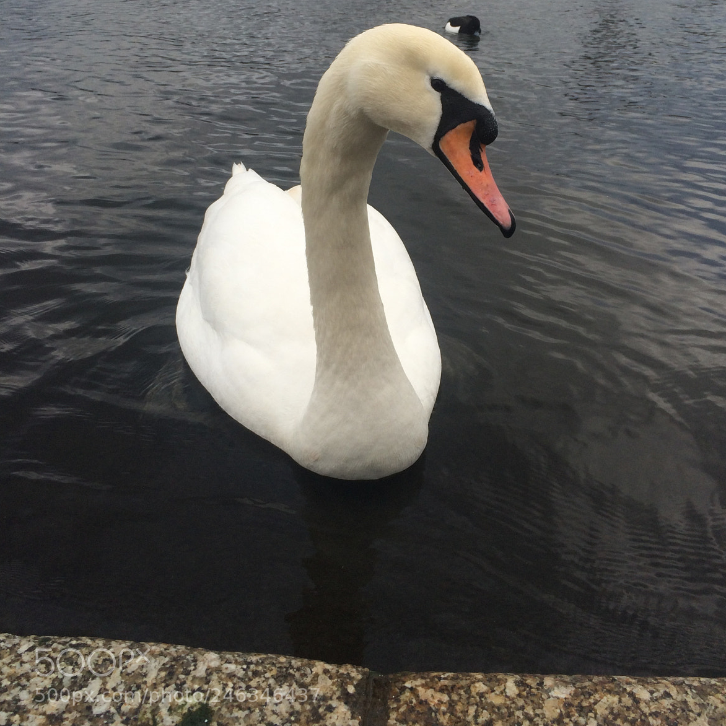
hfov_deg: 47.2
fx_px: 830
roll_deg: -2.6
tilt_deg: -22.6
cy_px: 248
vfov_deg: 46.6
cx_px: 368
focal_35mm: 35
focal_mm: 4.15
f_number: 2.2
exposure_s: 1/345
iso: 32
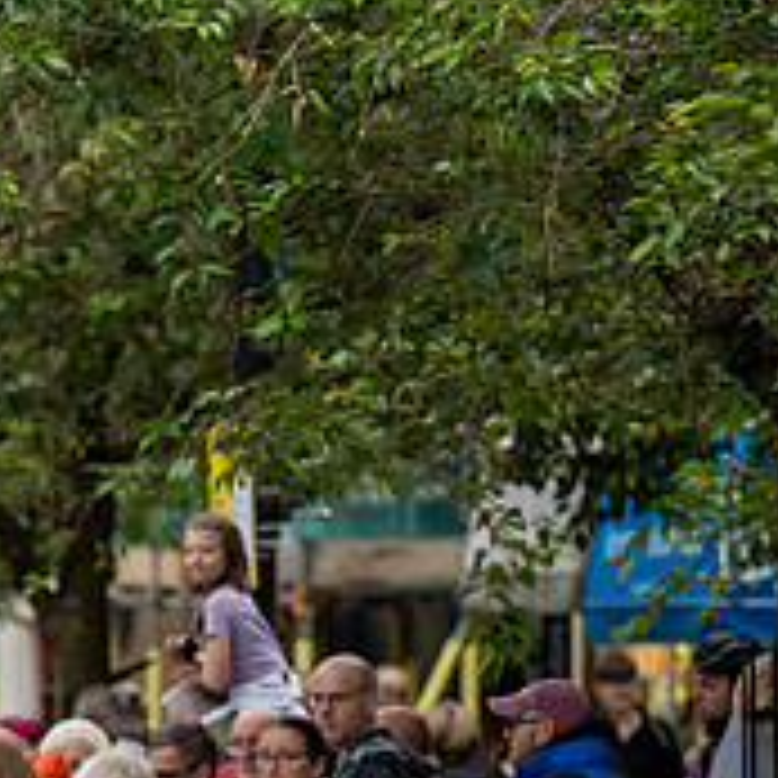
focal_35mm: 404
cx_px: -333
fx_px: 10273
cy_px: 861
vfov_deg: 4.3
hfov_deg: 4.3
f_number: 2.8
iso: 1000
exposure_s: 1/800
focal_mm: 142
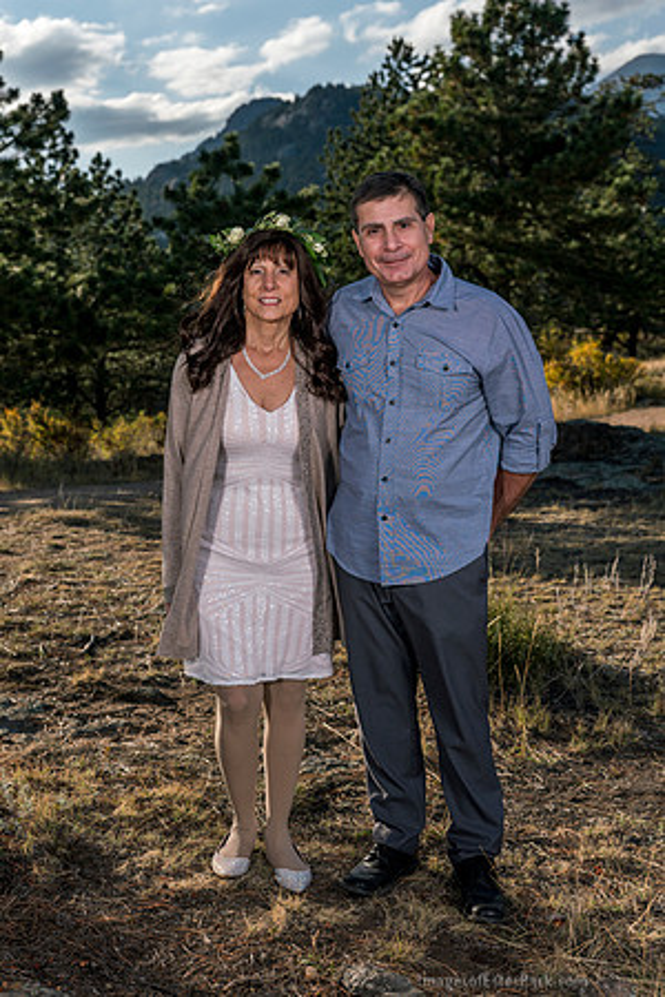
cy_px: 498
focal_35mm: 45
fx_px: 1247
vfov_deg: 43.6
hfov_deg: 29.9
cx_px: 332
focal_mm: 45
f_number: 5
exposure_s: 1/1250
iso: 160
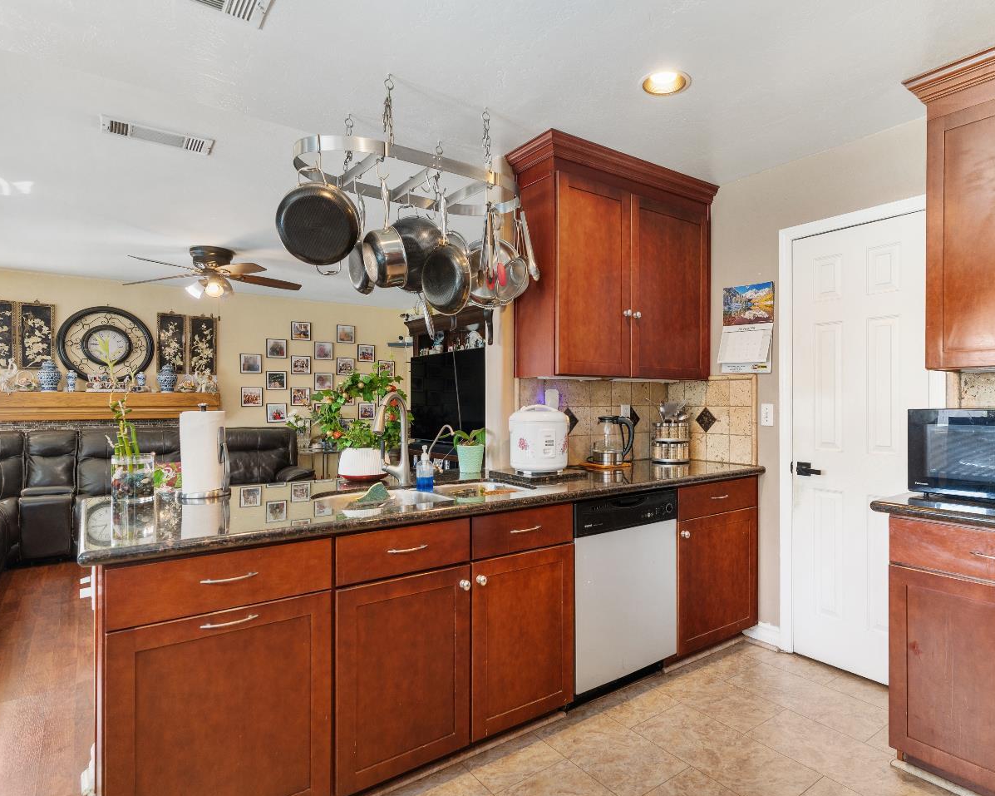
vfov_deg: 68.1
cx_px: 561
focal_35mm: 20
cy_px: 403
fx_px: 589
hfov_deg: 80.0
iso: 400
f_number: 5.6
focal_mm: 17
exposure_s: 1/1.25
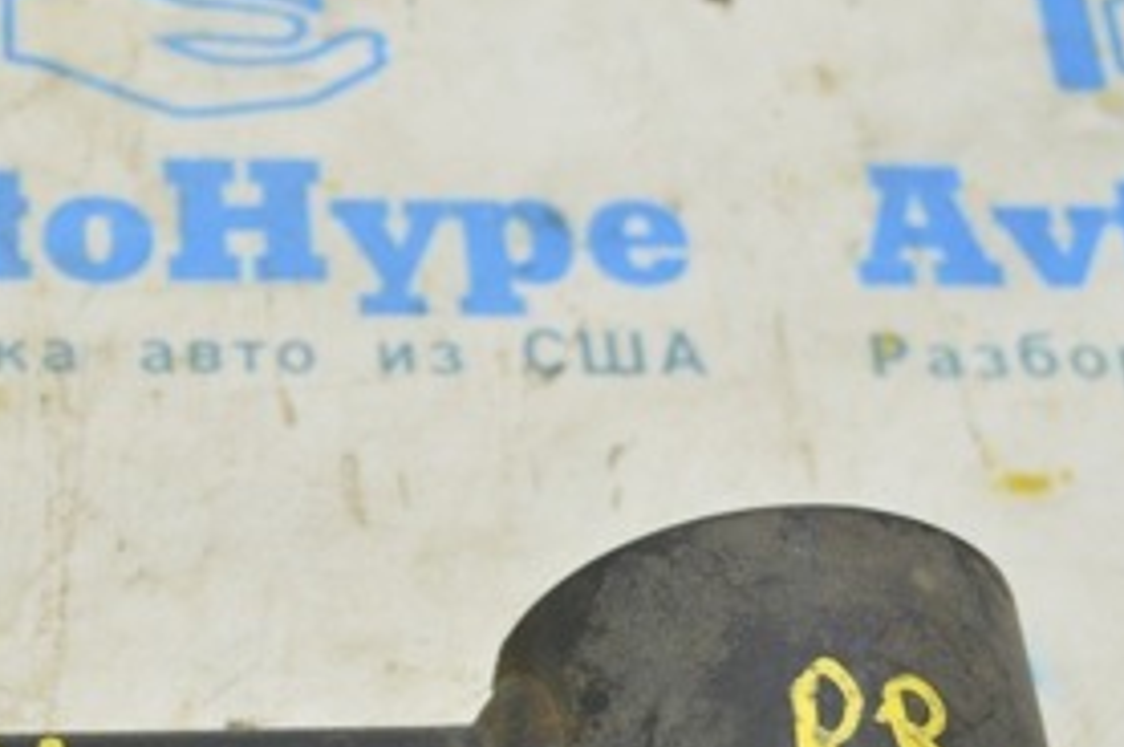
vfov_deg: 11.2
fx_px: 3778
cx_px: -89
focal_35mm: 121
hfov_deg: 16.4
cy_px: 700
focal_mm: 35
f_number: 5.6
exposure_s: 1/20
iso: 400
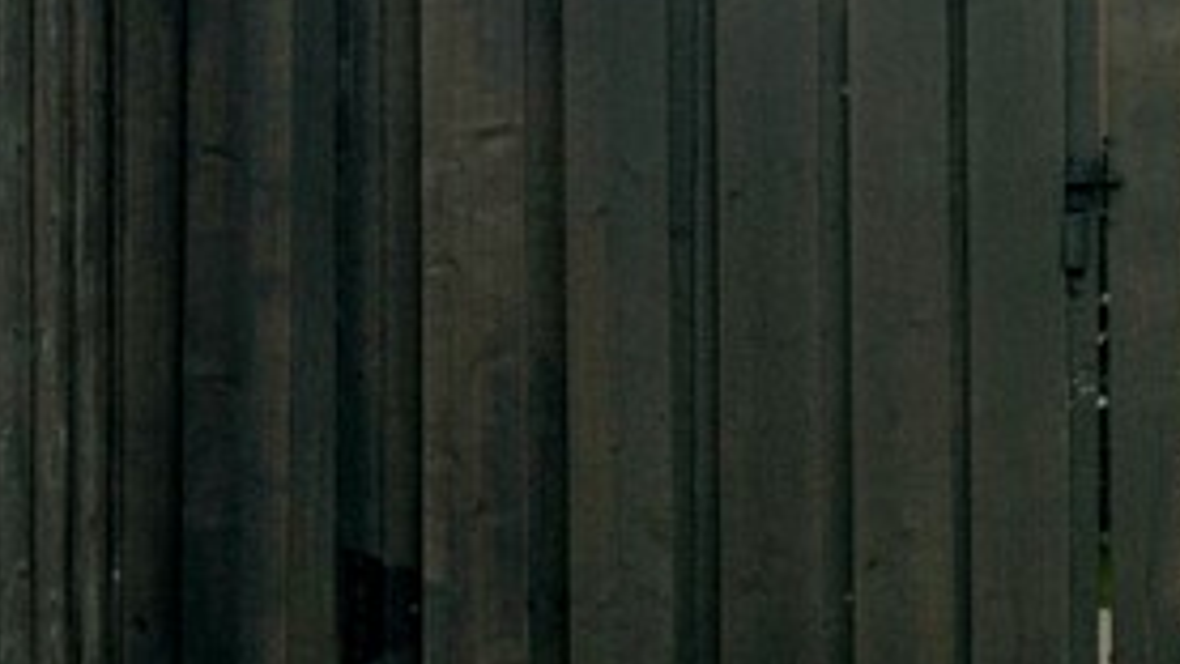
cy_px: -134
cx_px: 4209
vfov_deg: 5.0
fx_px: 7512
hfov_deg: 7.3
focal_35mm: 240
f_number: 9
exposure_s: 1/160
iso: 160
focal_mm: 31
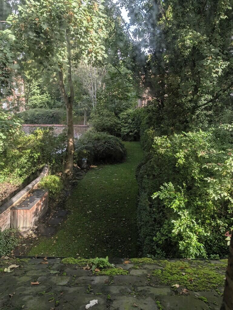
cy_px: 155
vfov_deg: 71.6
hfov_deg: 56.9
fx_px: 215
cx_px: 116
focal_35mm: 24
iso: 22
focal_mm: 6.9
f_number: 1.68
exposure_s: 1/249
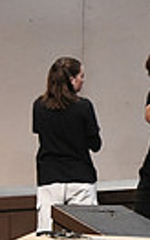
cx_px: -318
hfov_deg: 1.5
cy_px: 166
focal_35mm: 900
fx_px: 5880
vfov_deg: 2.3
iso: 10000
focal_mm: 200
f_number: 3.5
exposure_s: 1/400
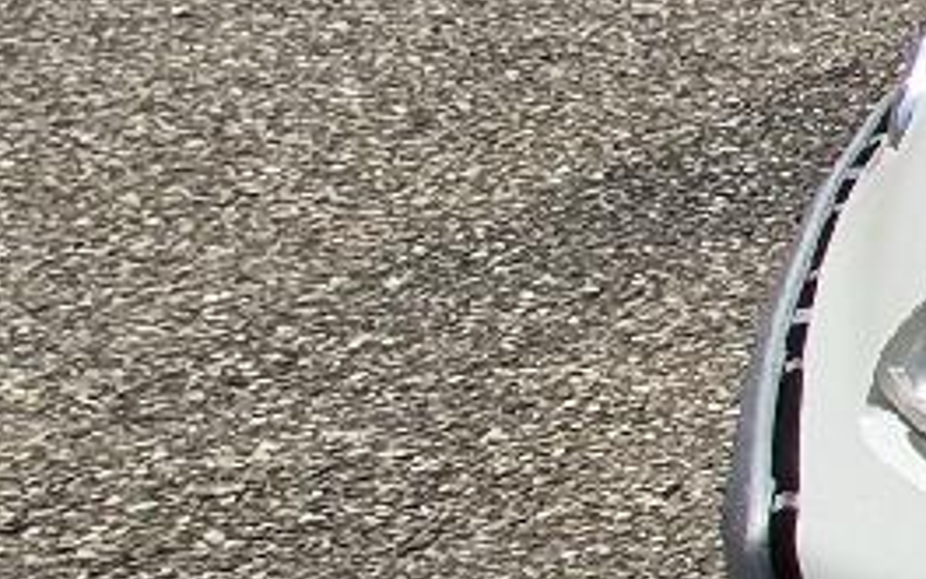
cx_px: 2918
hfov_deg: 10.9
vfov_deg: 13.8
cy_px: 84
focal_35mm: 94
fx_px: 2372
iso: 40
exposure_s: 1/2500
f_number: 2.2
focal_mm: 1.74
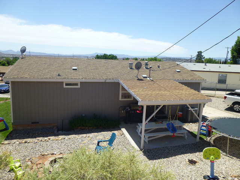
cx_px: 120
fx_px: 173
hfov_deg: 69.4
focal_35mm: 25
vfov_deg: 54.9
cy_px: 90
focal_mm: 4.5
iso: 100
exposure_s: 1/200
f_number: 9
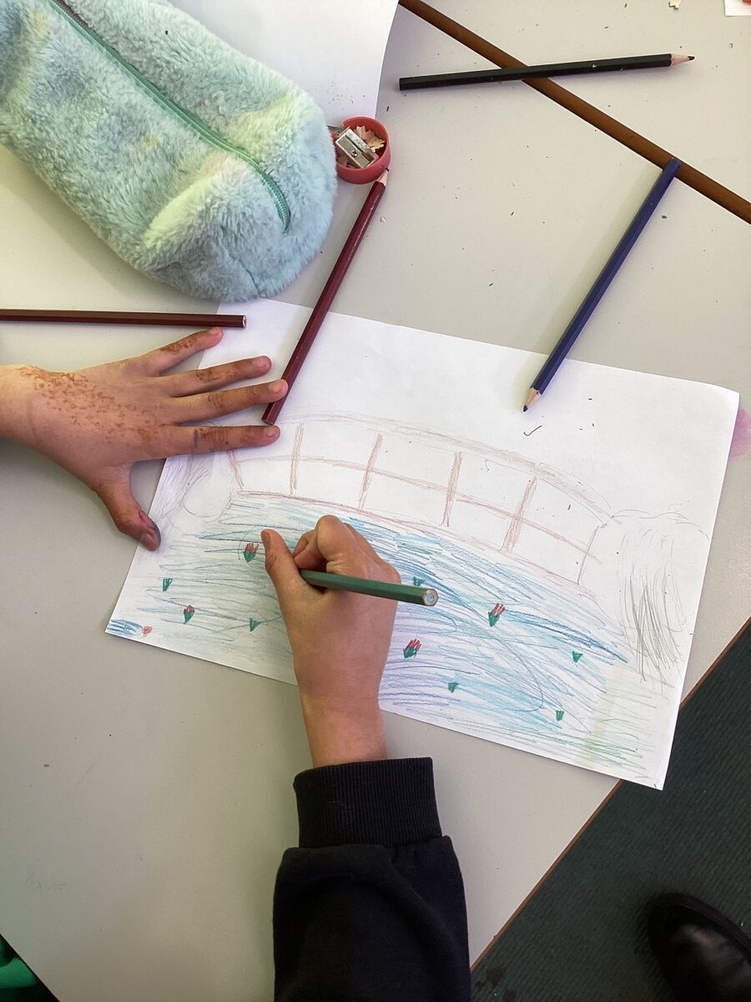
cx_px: 376
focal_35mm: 31
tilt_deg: -73.3
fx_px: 897
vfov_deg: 58.4
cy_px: 501
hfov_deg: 45.4
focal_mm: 3.3
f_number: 2.4
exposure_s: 1/100
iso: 64
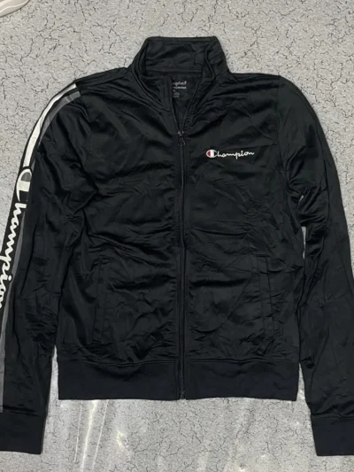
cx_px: 177
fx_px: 354
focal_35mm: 26
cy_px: 236
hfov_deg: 53.1
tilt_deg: -88.1
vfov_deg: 67.3
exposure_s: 1/50
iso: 200
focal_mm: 4.2
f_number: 1.6
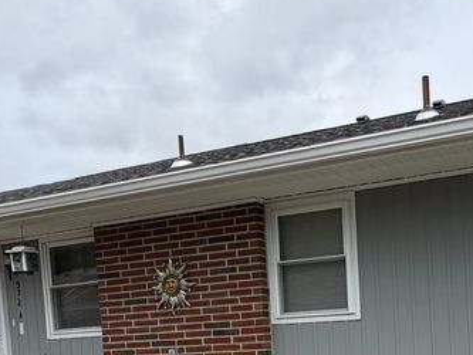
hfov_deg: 41.2
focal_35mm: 43
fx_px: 588
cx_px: 403
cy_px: 366
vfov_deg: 30.8
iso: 20
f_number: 2.2
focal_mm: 2.22
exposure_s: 1/914
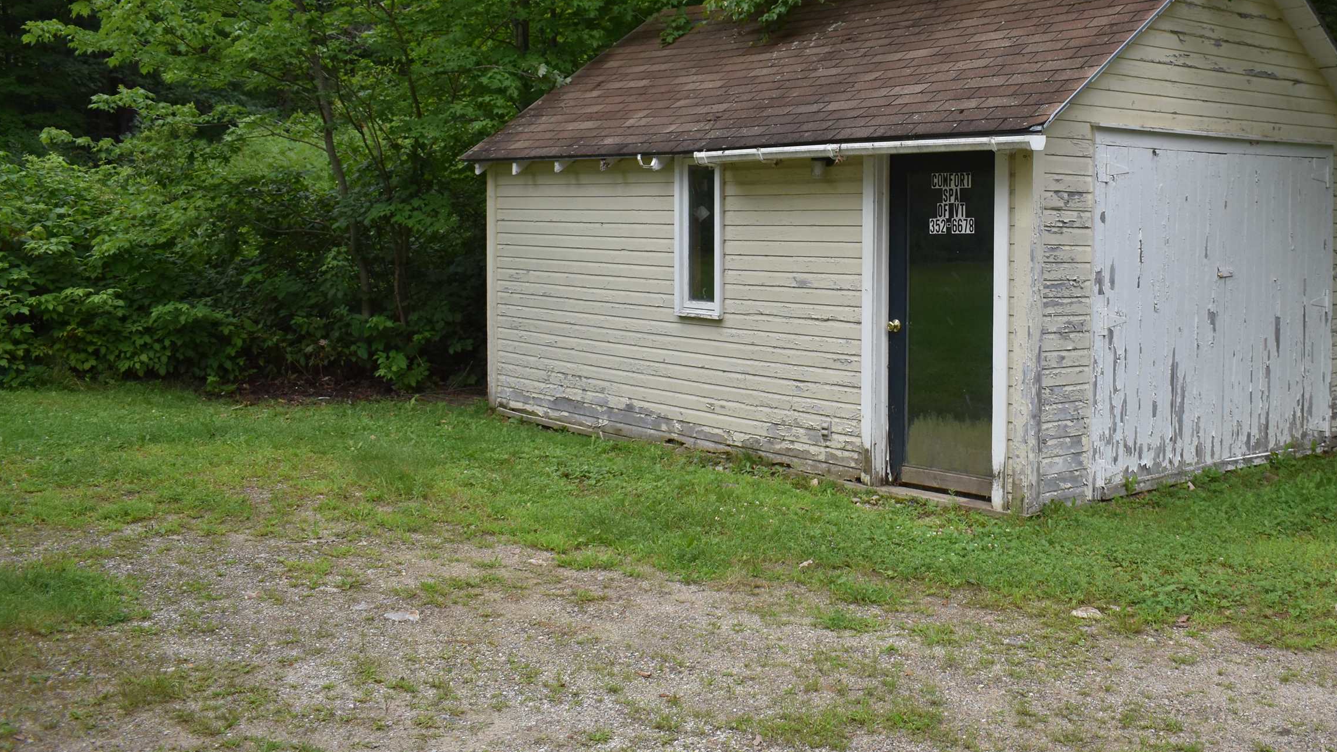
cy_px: 236
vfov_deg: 30.9
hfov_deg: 52.0
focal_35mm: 38
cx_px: 867
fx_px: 1347
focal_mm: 18
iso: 400
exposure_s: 1/250
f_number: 4
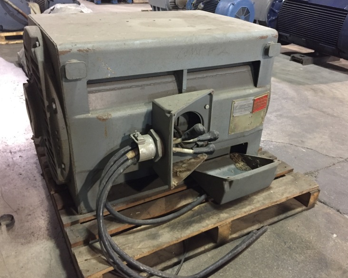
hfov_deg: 57.2
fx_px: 319
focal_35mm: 31
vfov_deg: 47.1
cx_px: 183
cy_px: 140
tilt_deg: -29.2
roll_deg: -3.3
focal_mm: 4.15
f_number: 2.2
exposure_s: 1/15
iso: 250
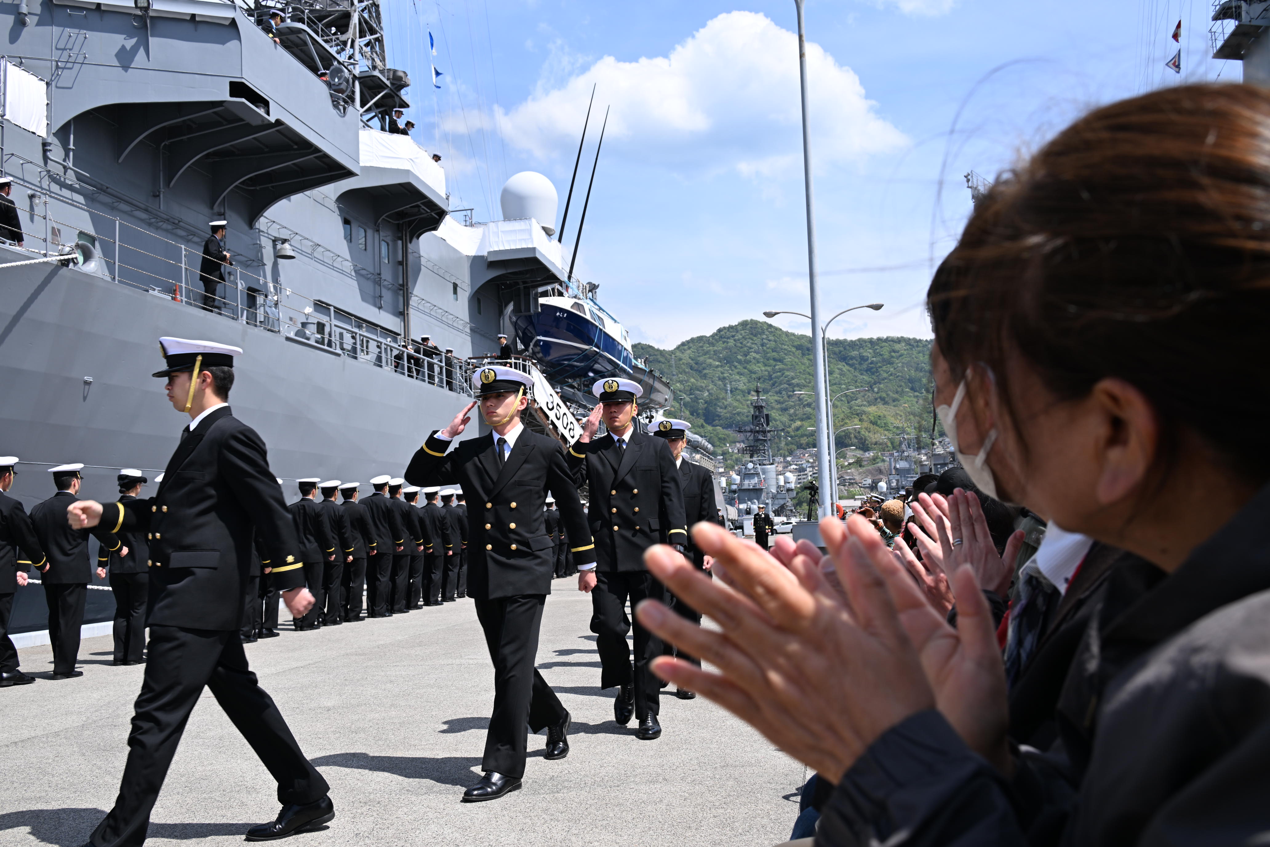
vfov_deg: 41.7
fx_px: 1111
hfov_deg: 59.5
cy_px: 424
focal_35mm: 32
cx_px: 635
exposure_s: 1/250
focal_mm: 31.5
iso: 100
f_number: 8
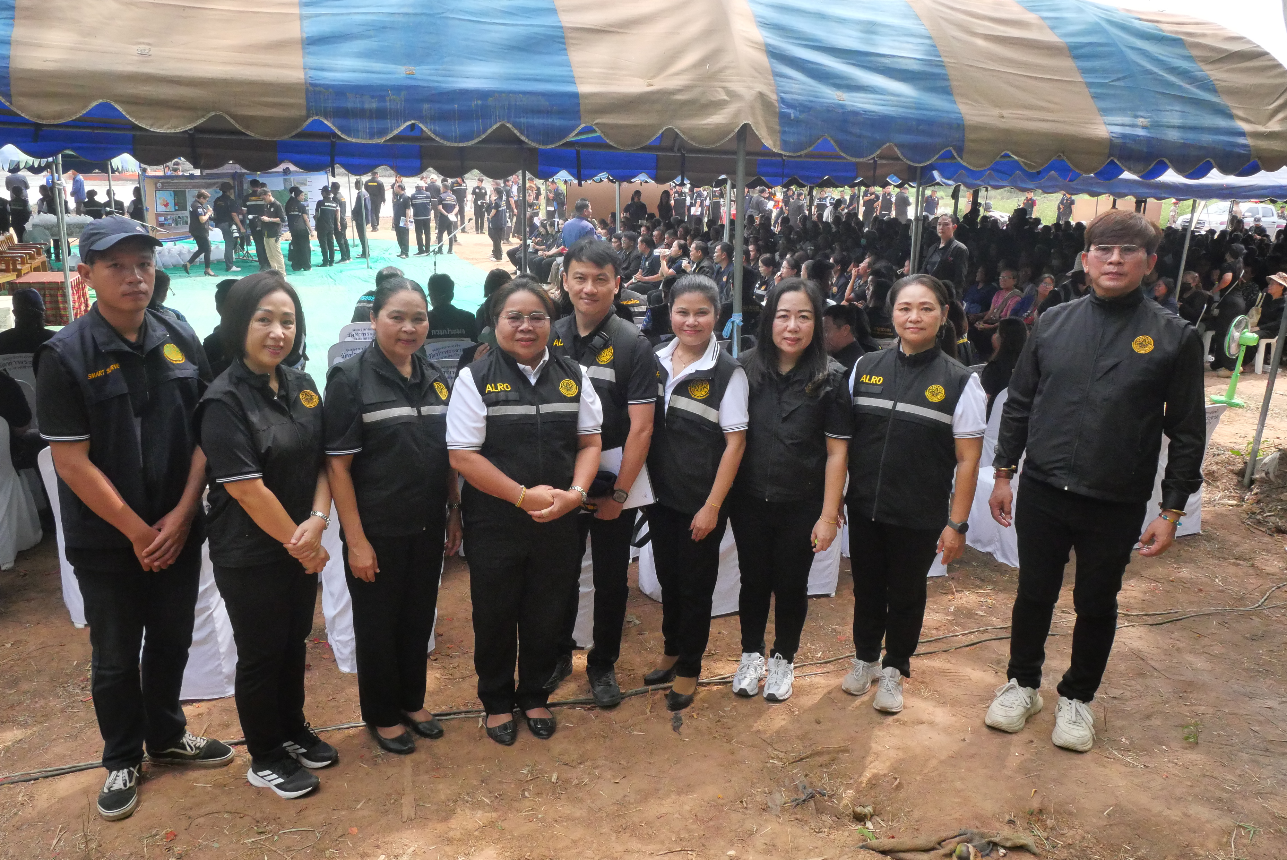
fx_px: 859
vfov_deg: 53.2
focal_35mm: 24
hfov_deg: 73.7
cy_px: 430
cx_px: 644
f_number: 9
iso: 3200
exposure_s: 1/800
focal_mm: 12
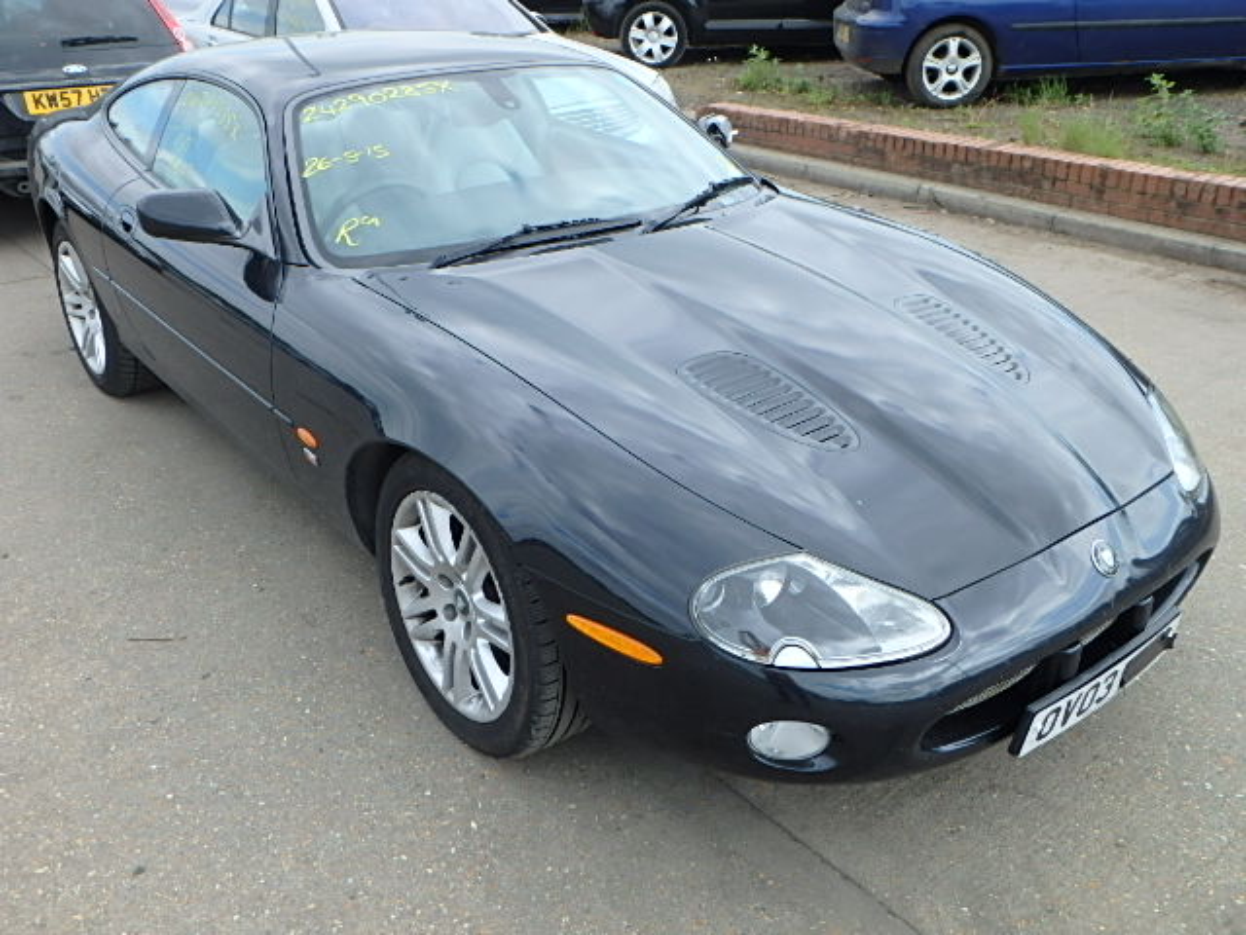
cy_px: 468
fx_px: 1116
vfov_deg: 45.4
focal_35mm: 31
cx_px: 623
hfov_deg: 58.4
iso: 125
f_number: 4.7
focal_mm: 5.6
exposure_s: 1/200
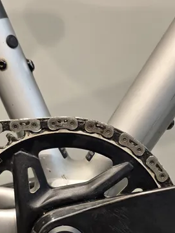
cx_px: 110
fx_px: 458
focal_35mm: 68
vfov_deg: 28.2
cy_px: 171
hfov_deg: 21.6
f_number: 1.7
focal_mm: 6.3
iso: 125
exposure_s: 1/50
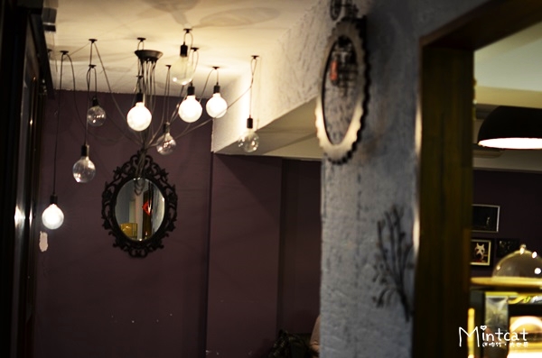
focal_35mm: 52
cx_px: 271
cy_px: 179
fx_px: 789
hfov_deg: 37.9
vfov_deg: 25.6
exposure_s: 1/30
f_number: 2
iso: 140
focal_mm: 35
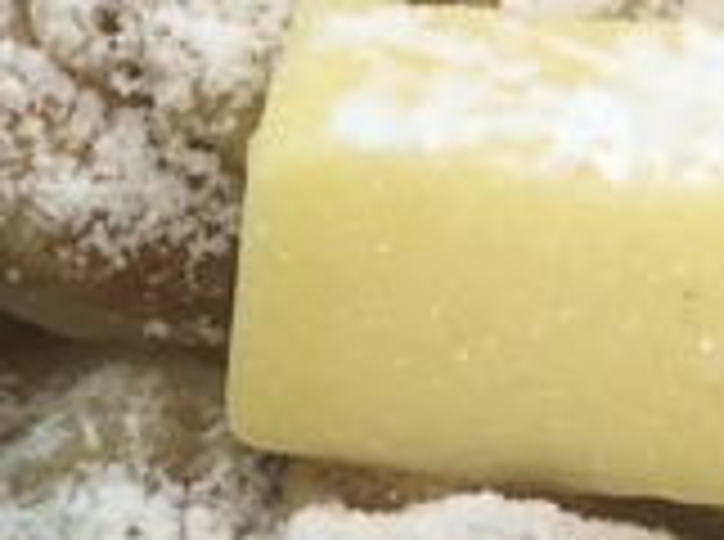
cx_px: 72
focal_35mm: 130
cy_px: 459
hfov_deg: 15.0
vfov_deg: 11.3
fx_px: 2713
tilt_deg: -63.0
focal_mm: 4.15
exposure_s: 1/30
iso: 125
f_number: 2.2
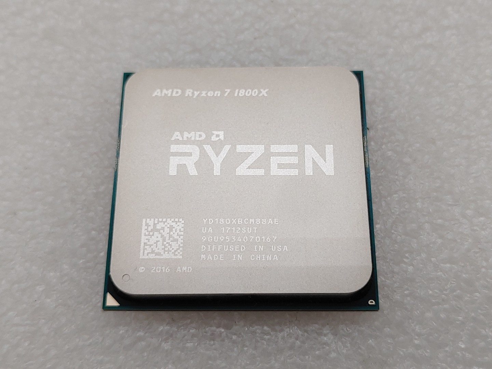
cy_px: 184
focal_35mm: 44
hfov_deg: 42.9
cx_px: 246
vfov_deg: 32.9
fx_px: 625
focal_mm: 4.36
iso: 50
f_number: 1.8
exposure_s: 1/206
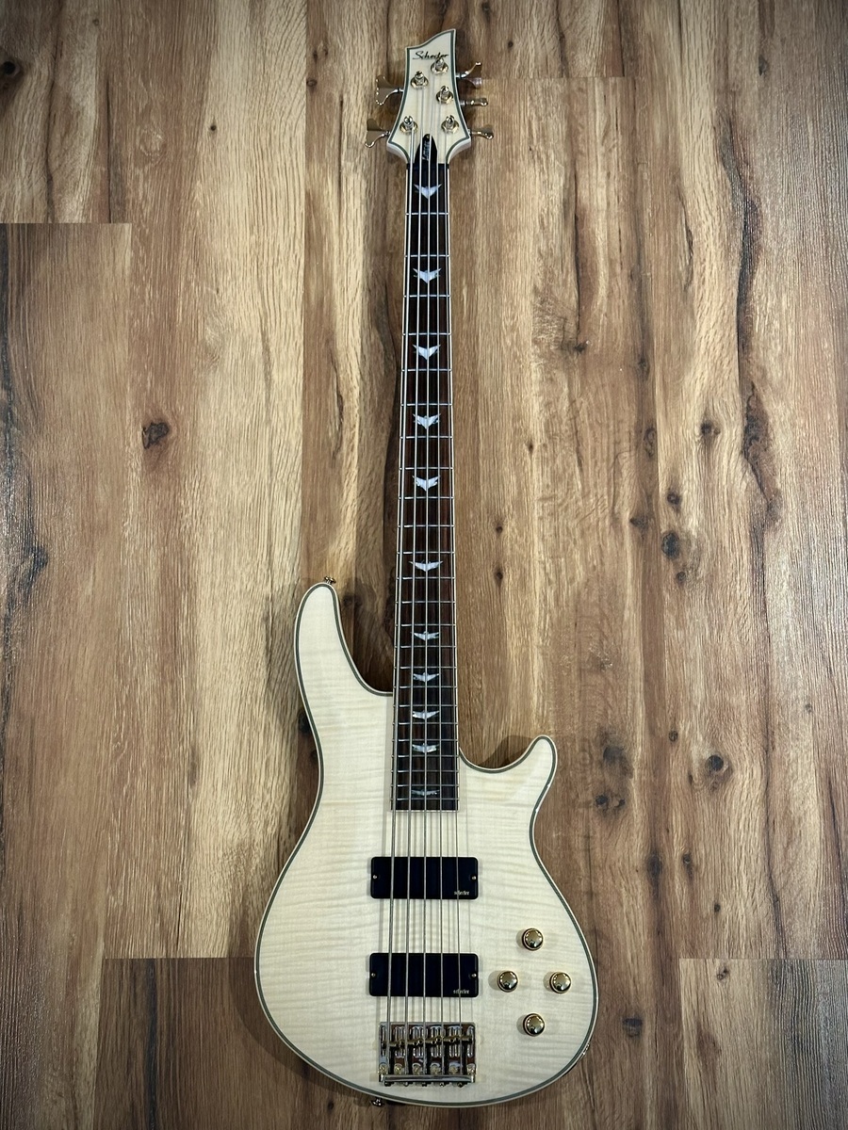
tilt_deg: -76.2
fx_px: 1568
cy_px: 565
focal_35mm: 48
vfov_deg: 39.7
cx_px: 424
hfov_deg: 30.3
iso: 250
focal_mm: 6.86
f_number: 1.78
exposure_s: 1/40
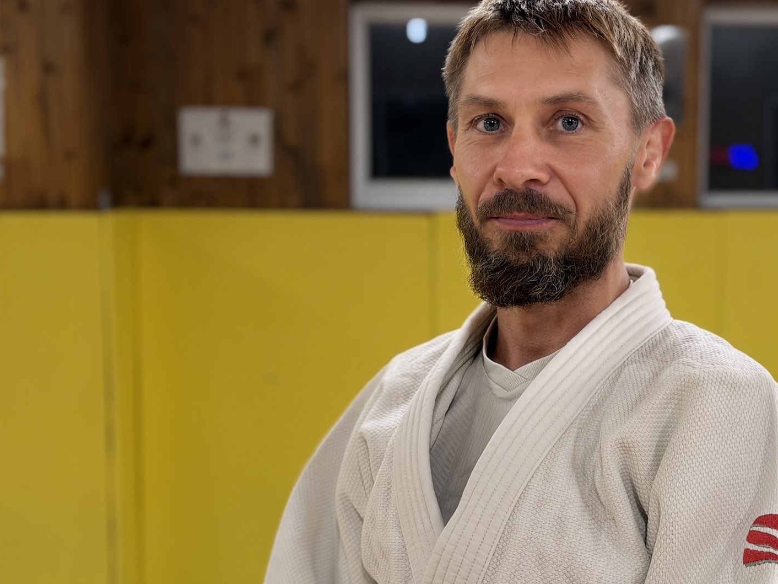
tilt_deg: -8.5
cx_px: 518
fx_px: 1528
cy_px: 342
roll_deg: -0.7
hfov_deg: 28.4
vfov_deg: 21.6
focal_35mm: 68
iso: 64
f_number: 1.78
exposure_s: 1/50
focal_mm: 6.76
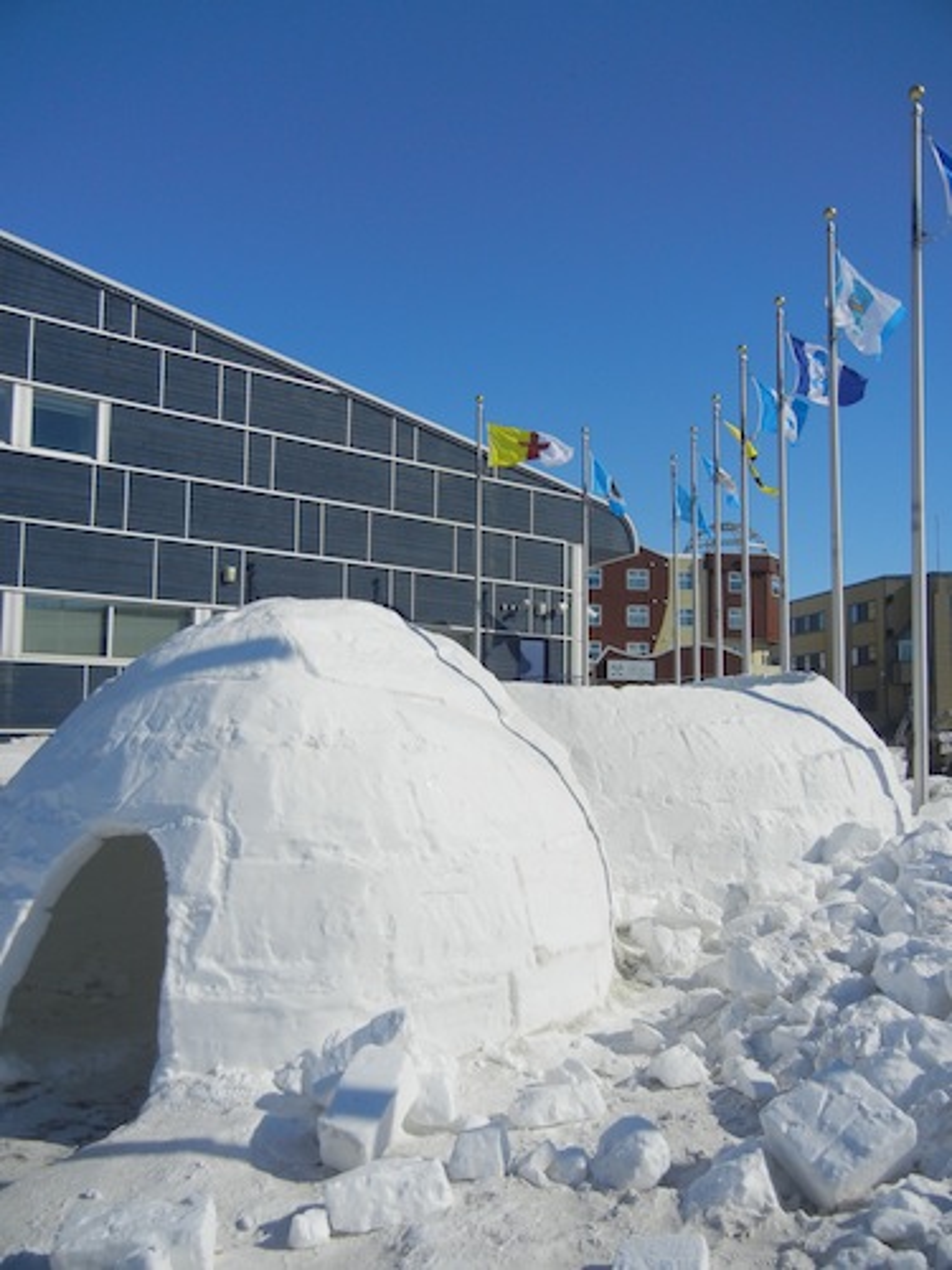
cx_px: 476
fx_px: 1100
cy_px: 635
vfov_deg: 60.0
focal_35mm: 30
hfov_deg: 46.8
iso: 160
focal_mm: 5.4
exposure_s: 1/1353
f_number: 7
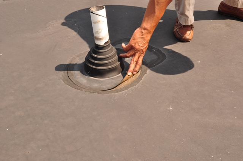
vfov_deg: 36.8
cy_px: 80
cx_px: 122
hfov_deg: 53.2
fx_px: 243
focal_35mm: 36
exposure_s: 1/200
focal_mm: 24
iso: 200
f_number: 9
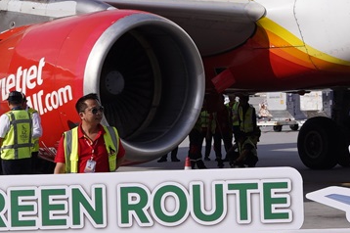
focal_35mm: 154
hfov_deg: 13.3
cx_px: 295
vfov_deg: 8.9
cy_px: 66
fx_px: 1496
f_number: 8
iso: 100
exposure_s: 1/500
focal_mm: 29
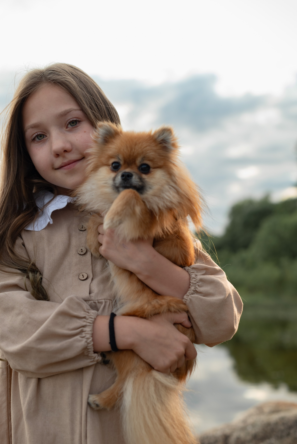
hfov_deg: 27.0
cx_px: 148
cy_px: 222
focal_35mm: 50
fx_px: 618
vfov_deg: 39.6
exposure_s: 1/400
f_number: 3.5
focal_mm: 50
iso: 160
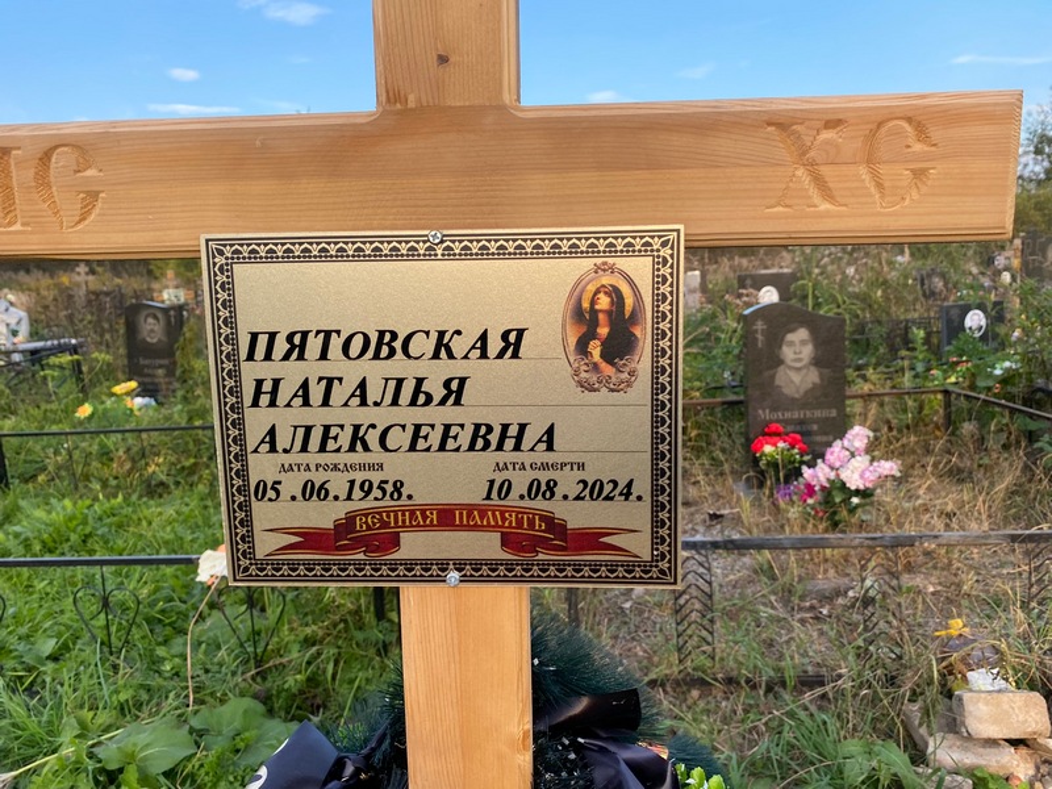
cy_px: 394
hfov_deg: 67.3
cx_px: 526
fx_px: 790
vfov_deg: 53.1
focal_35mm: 26
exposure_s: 1/441
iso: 32
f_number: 1.8
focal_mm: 4.25
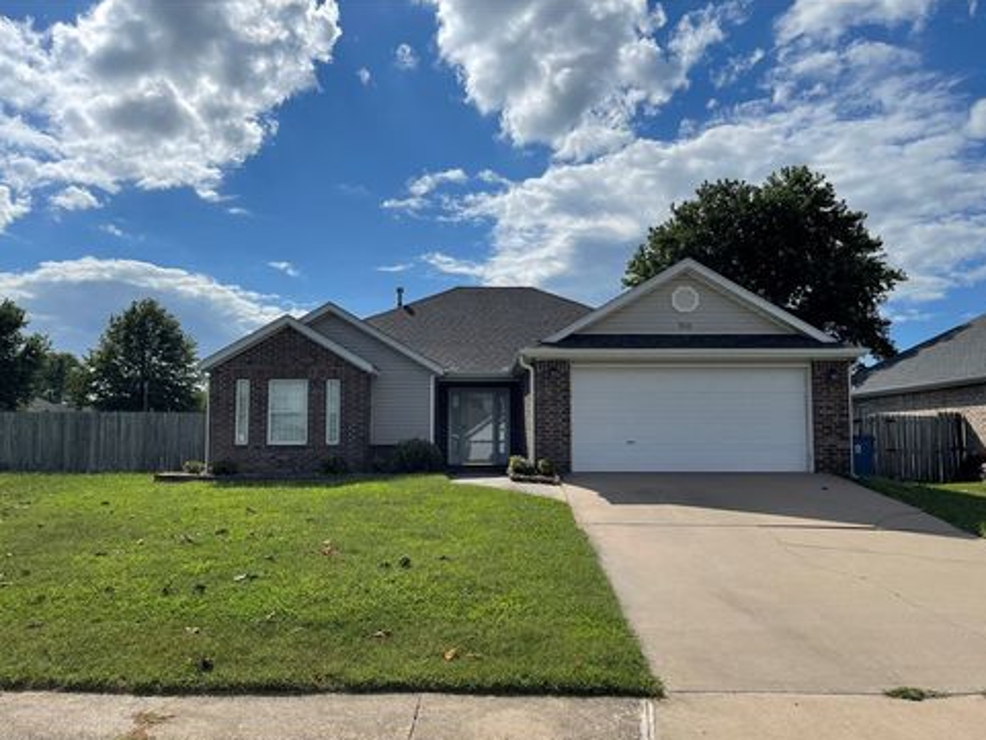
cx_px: 496
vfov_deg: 51.4
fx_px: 769
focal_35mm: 27
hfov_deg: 65.3
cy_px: 382
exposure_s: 1/10000
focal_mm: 5.1
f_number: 1.6
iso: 32
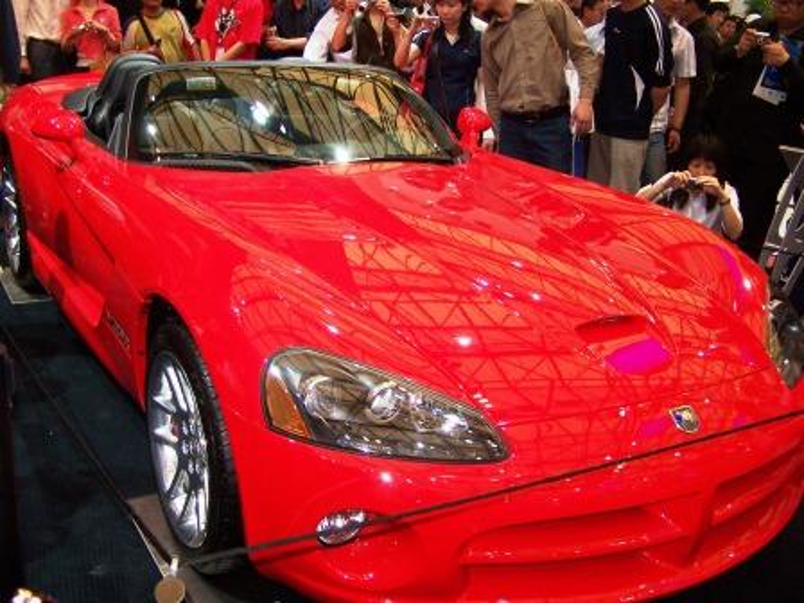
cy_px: 302
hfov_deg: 49.0
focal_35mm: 38
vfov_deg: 37.7
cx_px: 402
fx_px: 883
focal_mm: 6.3
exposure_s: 1/100
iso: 140
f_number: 2.8
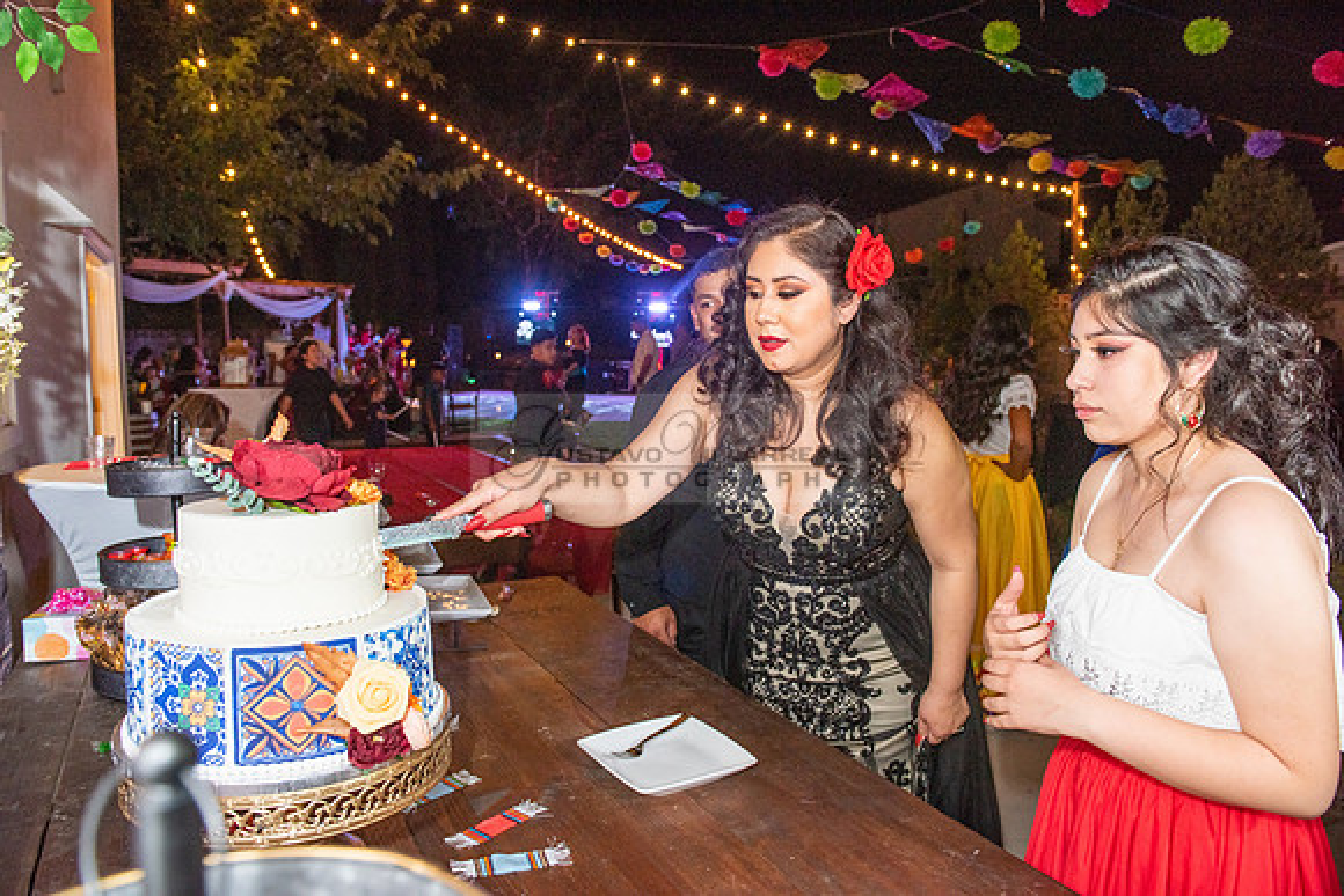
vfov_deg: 53.2
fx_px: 896
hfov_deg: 73.7
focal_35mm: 24
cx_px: 672
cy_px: 448
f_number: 4.5
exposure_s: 1/125
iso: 800
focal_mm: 24
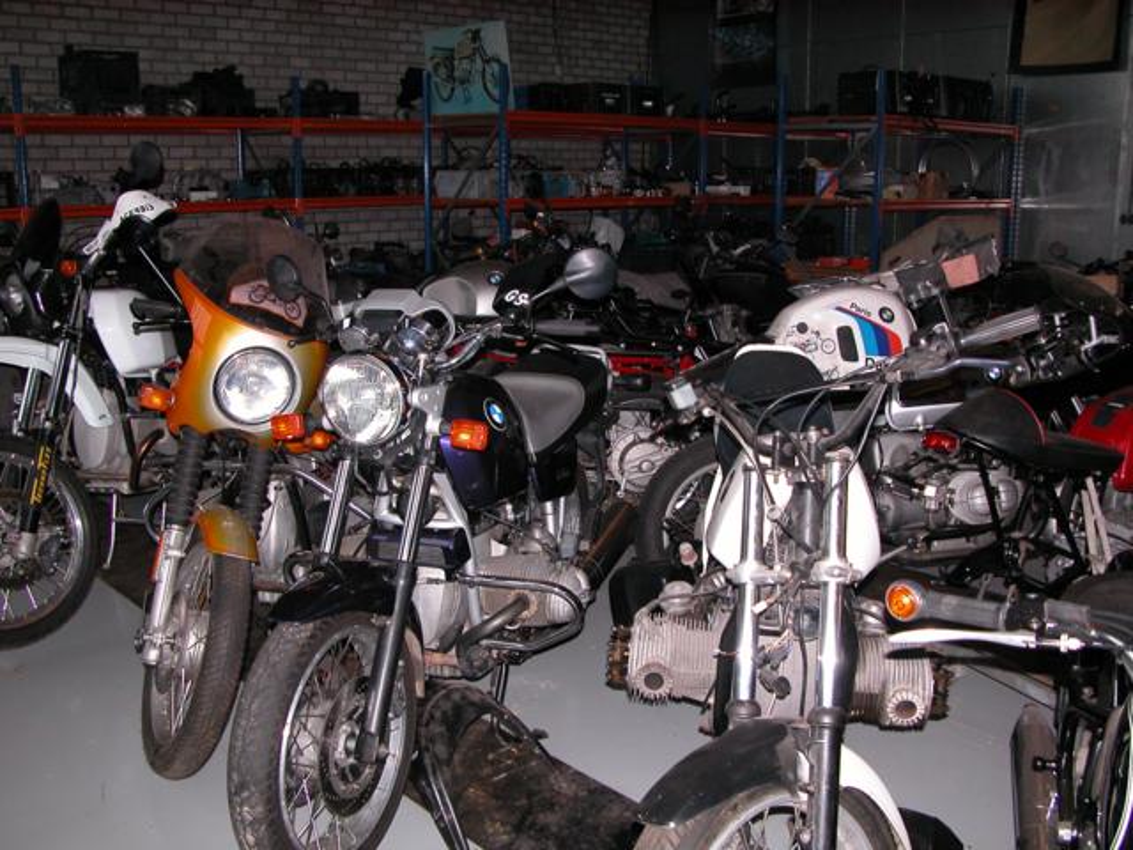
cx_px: 566
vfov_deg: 40.7
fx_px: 1146
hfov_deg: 52.6
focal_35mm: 35
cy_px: 425
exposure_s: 1/60
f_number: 3.2
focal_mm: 8.9
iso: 200
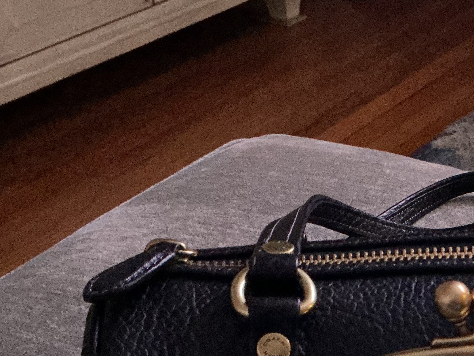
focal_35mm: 71
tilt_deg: -36.7
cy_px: 351
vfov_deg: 20.1
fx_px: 972
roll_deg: +3.2
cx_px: 454
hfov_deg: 26.2
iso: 500
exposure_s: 1/20
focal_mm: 3
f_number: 1.8
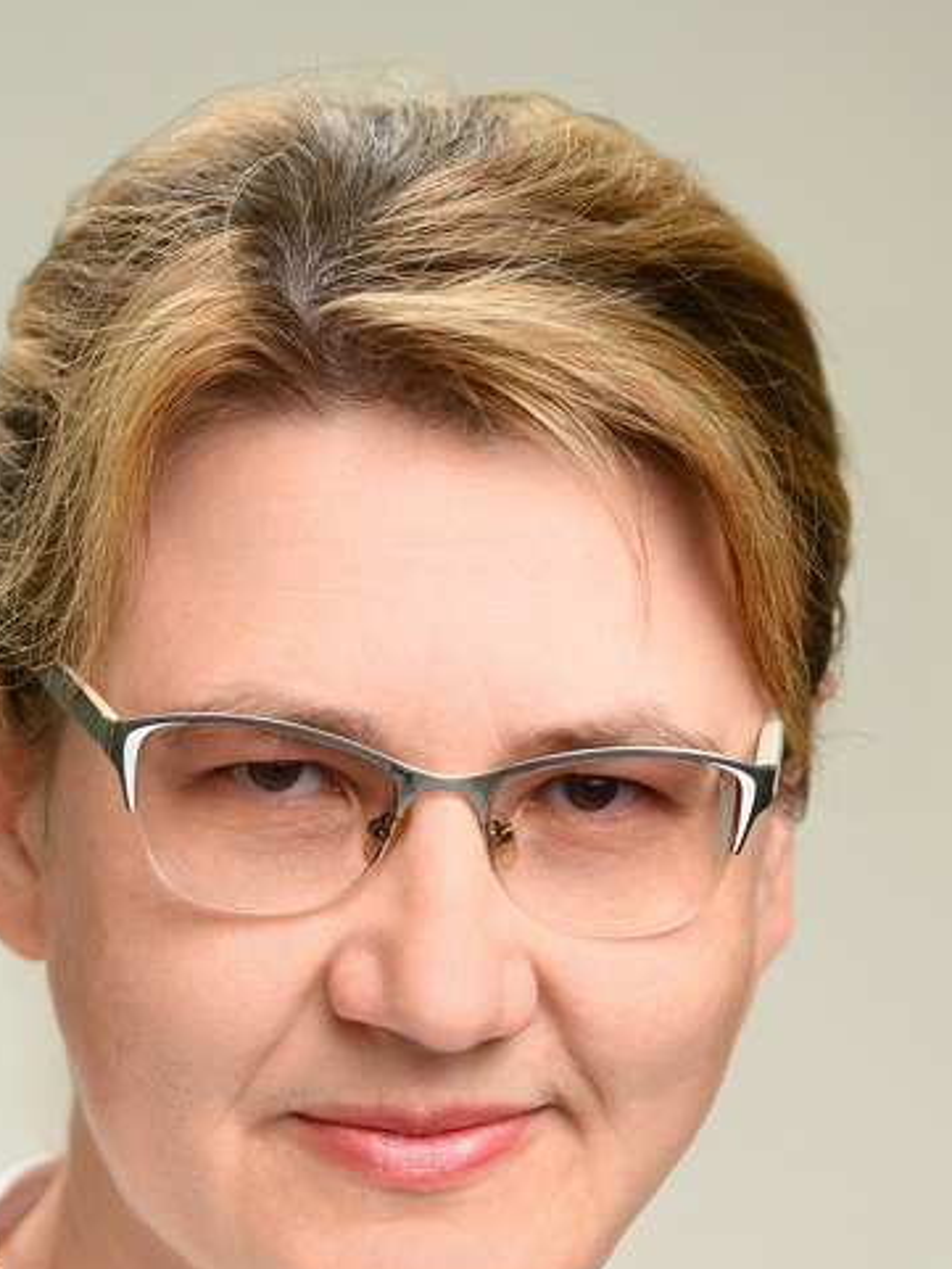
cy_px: 1501
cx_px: 452
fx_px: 10629
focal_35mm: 290
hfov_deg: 5.1
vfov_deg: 6.8
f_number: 2.8
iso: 100
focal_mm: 120
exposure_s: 1/200
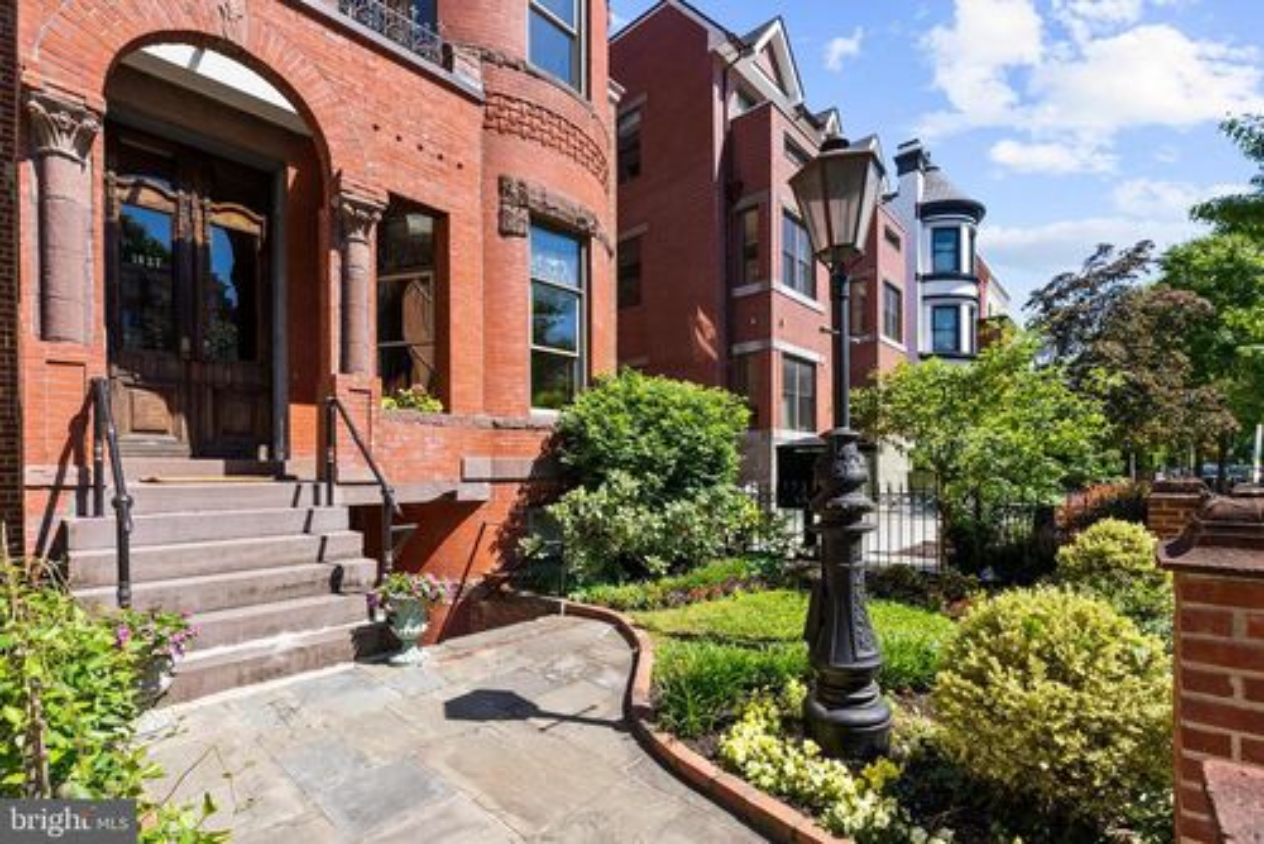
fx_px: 562
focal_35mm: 16
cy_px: 422
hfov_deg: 96.7
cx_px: 632
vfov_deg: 73.8
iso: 200
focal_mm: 16
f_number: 9
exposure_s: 1/250
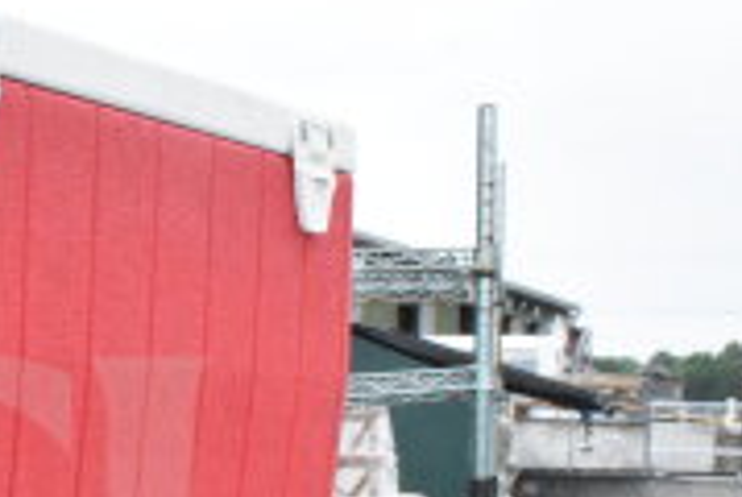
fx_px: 2106
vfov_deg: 12.9
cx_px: -166
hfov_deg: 18.8
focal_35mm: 102
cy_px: 685
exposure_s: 1/1000
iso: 6400
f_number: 16
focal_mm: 20
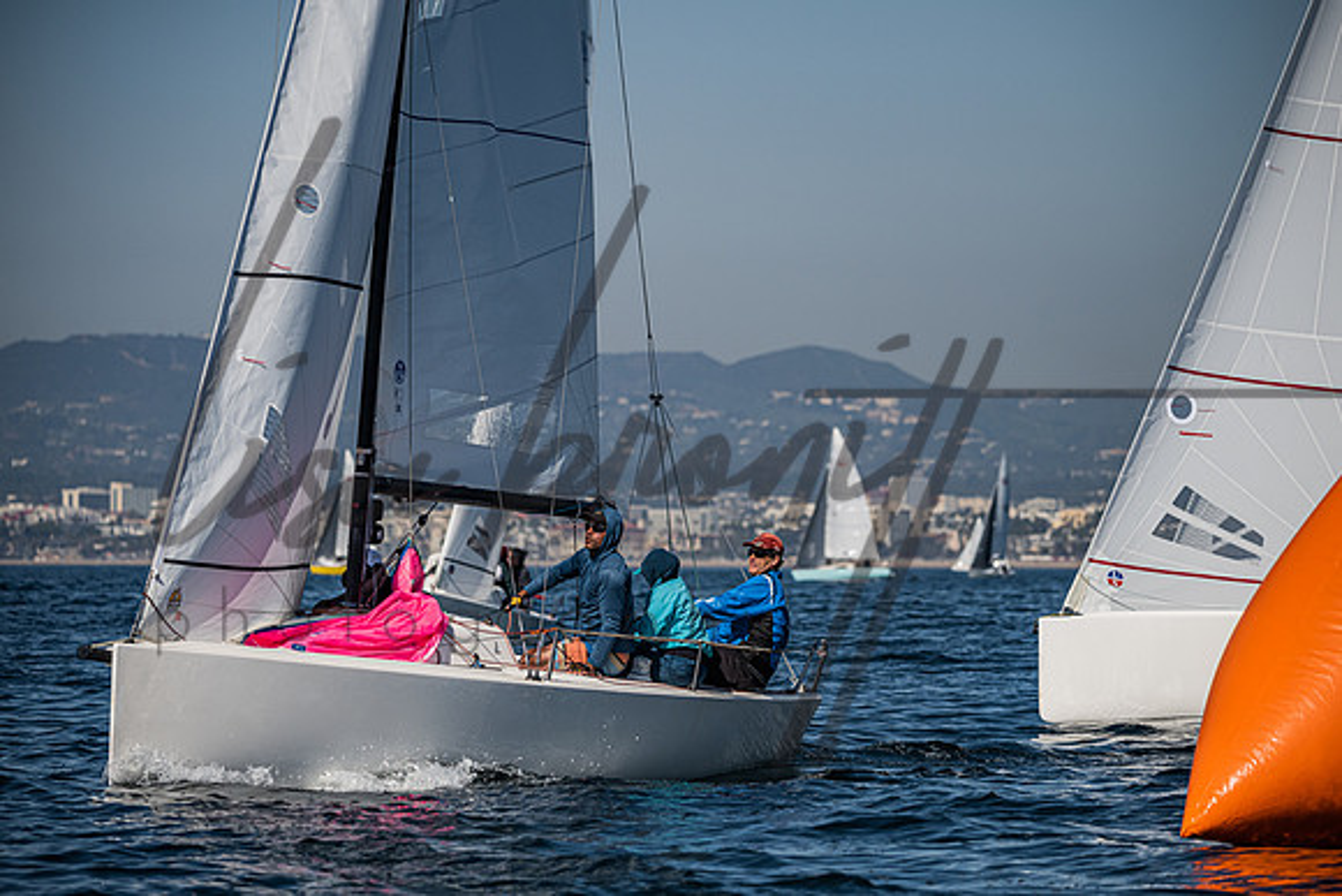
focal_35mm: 185
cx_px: 671
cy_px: 448
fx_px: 6905
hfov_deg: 11.1
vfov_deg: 7.4
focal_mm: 180
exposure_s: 1/8000
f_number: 4.8
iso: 400
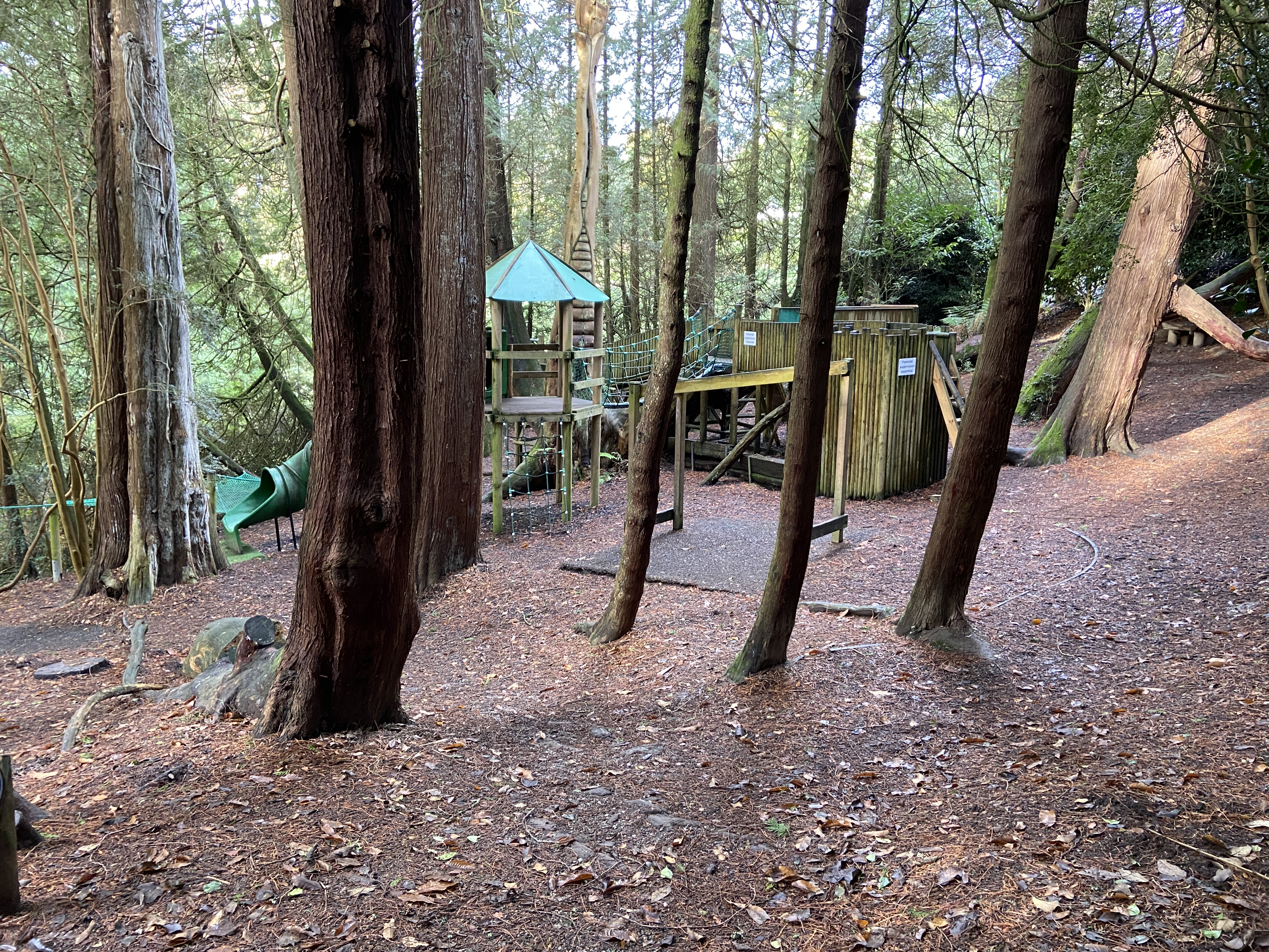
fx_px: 953
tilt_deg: -10.9
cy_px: 476
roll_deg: -1.5
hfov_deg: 67.3
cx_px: 634
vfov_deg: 53.1
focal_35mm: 26
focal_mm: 4.25
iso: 320
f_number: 1.8
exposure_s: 1/60
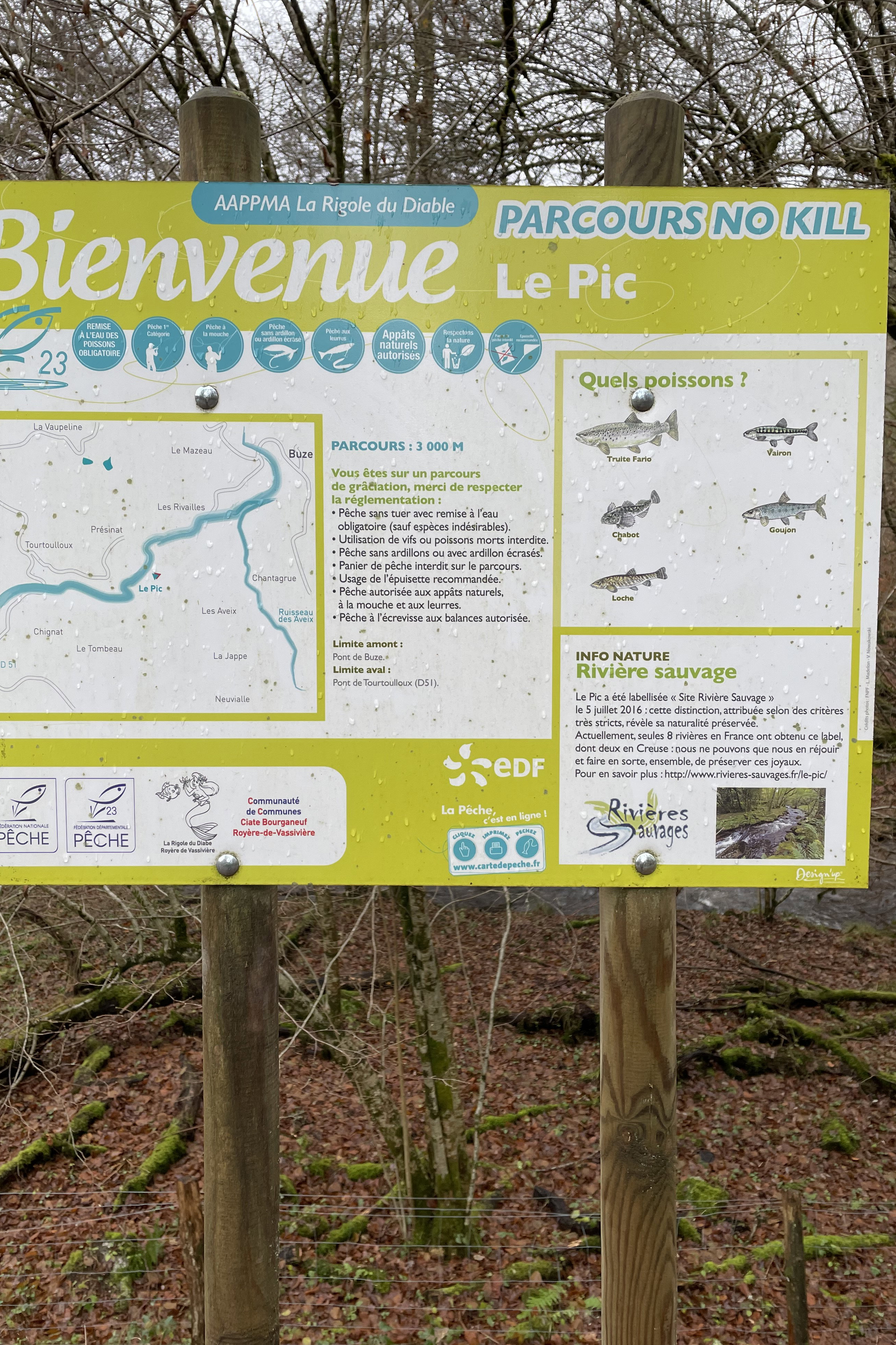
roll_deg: +1.7
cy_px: 676
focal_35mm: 28
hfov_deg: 46.4
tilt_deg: -6.7
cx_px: 426
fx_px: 1045
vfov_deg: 65.5
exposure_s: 1/208
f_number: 1.6
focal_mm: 4.2
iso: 32
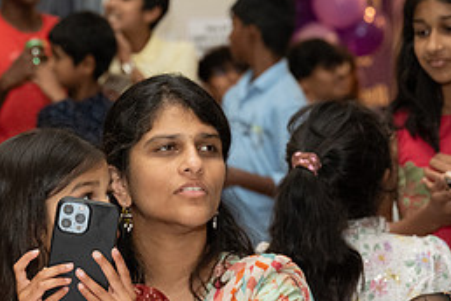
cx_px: 184
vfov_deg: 9.1
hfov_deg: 13.8
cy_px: 311
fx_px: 1866
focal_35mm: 149
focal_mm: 63
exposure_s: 1/160
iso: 1250
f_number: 3.5
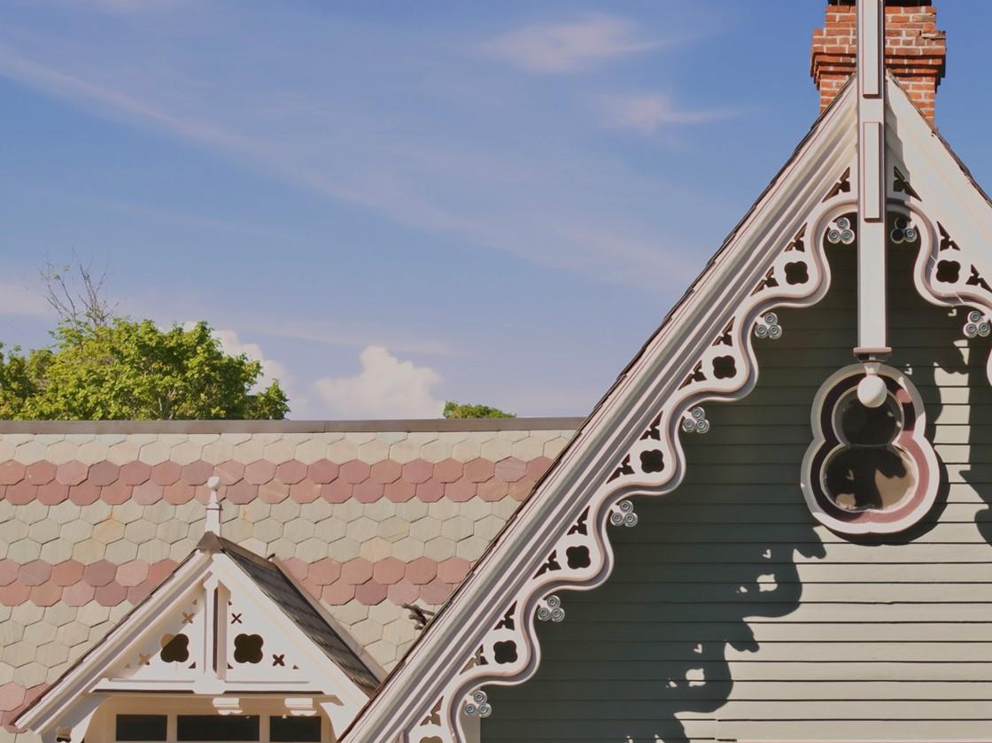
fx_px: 3667
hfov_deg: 15.3
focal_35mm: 128
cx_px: 850
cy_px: 463
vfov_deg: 11.6
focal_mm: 19.4
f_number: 2.8
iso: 100
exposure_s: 1/500
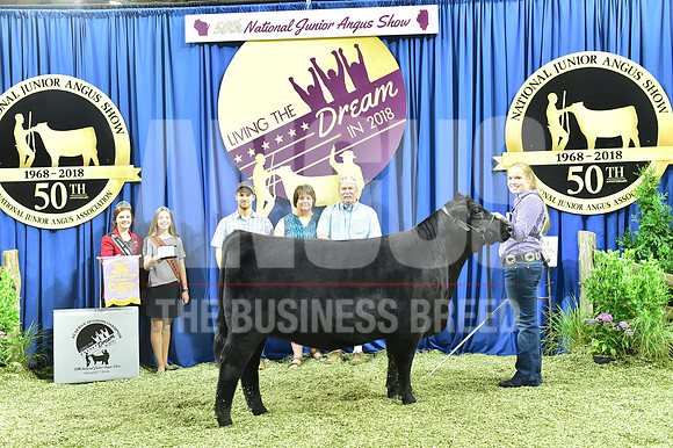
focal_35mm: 40
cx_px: 336
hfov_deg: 48.5
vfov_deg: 33.4
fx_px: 747
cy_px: 224
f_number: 5
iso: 3200
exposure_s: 1/160
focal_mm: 40
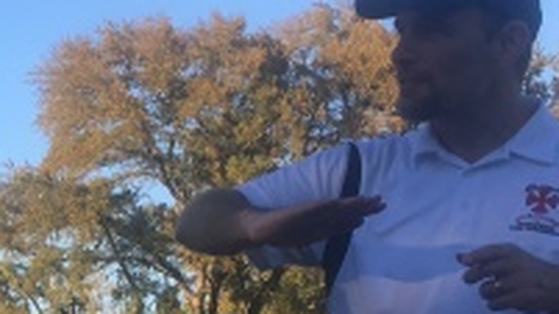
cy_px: 450
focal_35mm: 126
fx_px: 1867
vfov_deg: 9.4
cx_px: -172
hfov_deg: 16.1
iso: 25
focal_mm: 4.15
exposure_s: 1/481
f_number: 2.2
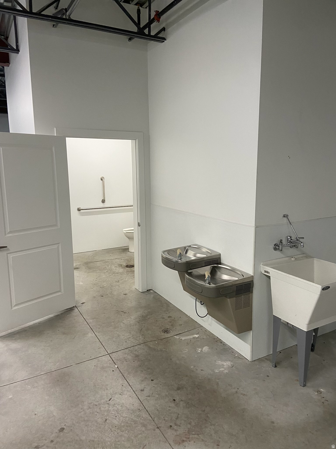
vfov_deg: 67.3
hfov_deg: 53.1
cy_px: 224
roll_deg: +0.6
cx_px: 168
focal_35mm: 26
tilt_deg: -10.1
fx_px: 336
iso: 100
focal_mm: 4.25
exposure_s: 1/71
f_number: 1.8
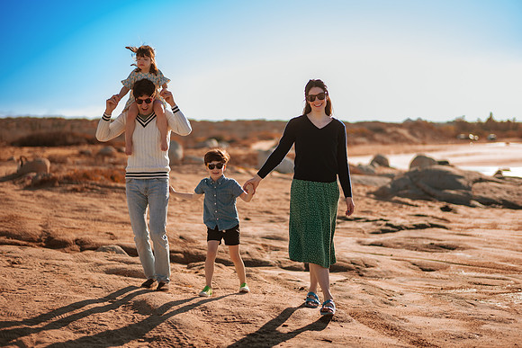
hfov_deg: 33.7
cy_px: 174
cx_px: 261
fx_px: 861
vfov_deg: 22.9
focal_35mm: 59
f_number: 1.4
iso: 50
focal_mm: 58
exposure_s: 1/2500
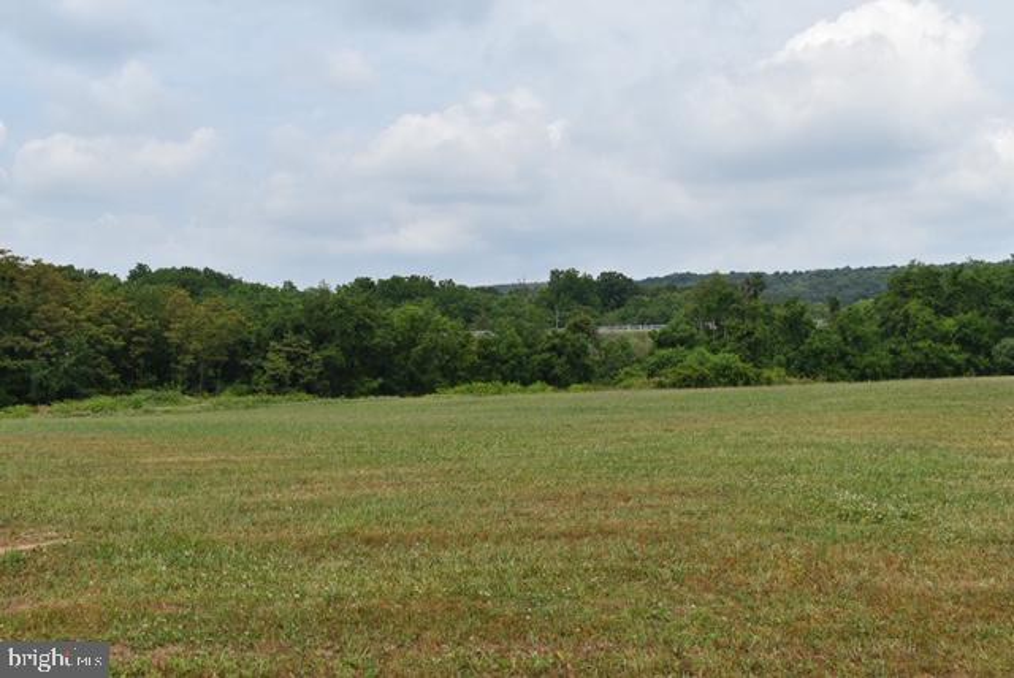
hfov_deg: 44.9
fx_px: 1226
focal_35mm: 44
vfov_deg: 30.9
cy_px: 339
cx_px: 507
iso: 100
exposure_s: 1/320
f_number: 9
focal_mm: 29
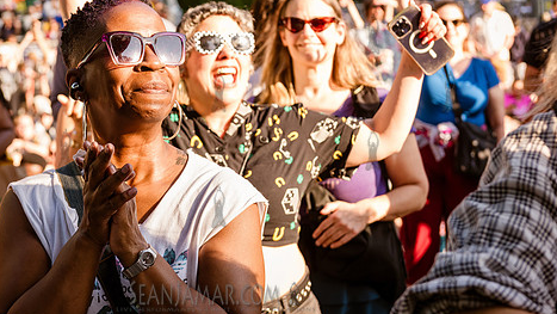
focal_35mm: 78
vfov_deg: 15.5
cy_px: 91
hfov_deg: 27.1
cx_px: 218
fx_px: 1152
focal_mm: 60
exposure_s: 1/640
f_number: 4.5
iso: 800
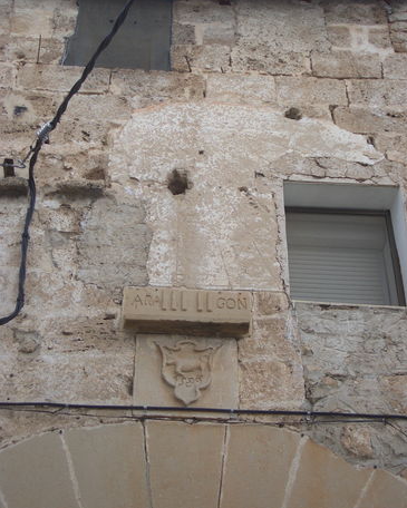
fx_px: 978
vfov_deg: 29.1
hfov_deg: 23.5
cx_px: 204
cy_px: 236
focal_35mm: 65
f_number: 3.5
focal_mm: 10.2
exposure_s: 1/200
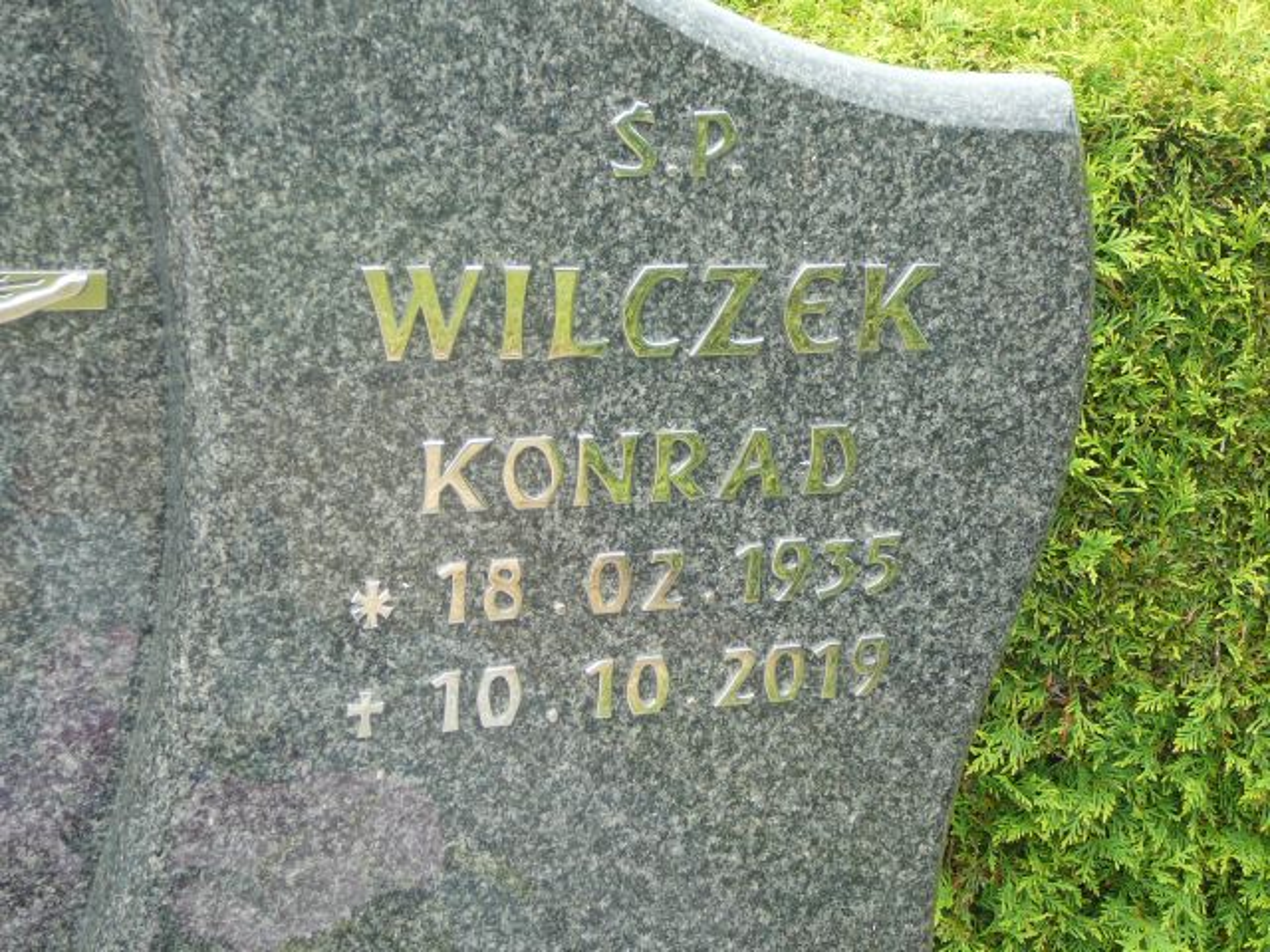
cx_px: 635
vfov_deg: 22.6
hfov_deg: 29.8
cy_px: 476
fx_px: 2385
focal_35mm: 65
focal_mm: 9.7
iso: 80
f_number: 3.6
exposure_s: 1/125
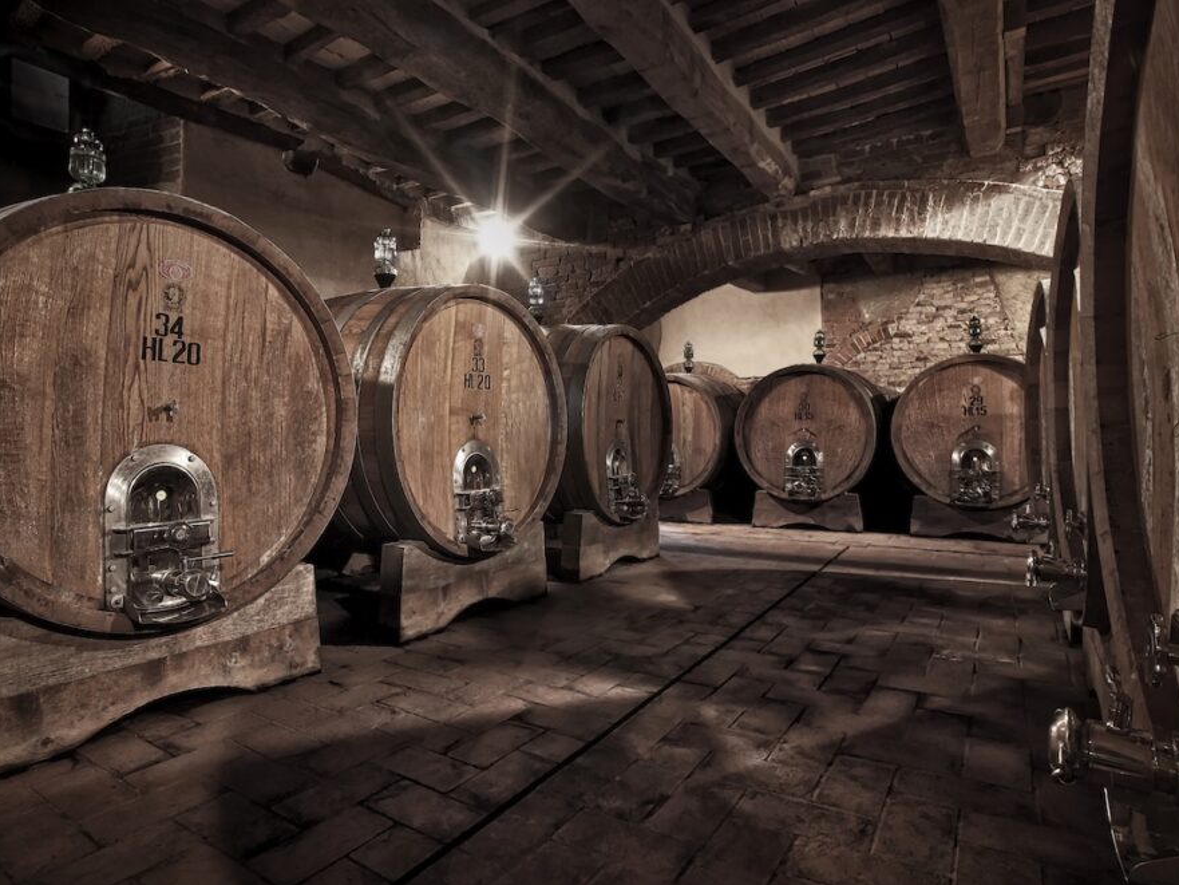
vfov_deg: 68.7
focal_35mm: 19
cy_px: 436
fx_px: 647
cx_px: 553
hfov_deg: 84.6
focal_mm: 17
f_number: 18
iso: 400
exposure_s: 4
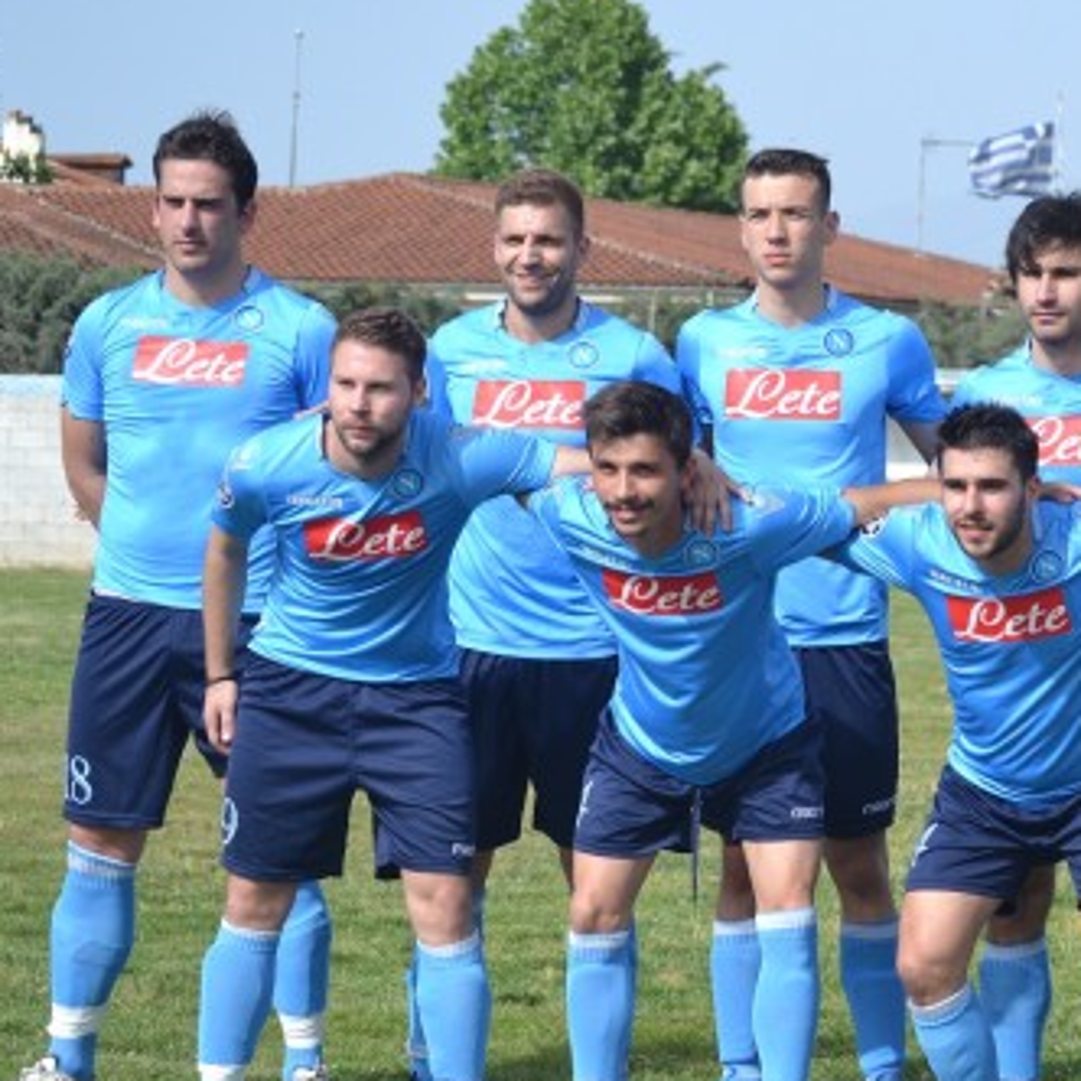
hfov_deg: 11.1
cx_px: 948
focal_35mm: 157
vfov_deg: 11.1
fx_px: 5547
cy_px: 615
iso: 400
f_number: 5.6
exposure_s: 1/1600
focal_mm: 62
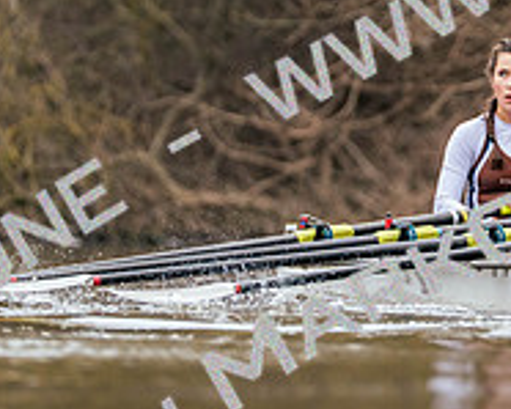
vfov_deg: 1.0
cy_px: 128
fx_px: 24165
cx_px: 585
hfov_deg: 1.2
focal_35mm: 1597
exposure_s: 1/2000
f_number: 6.3
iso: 2000
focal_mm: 547
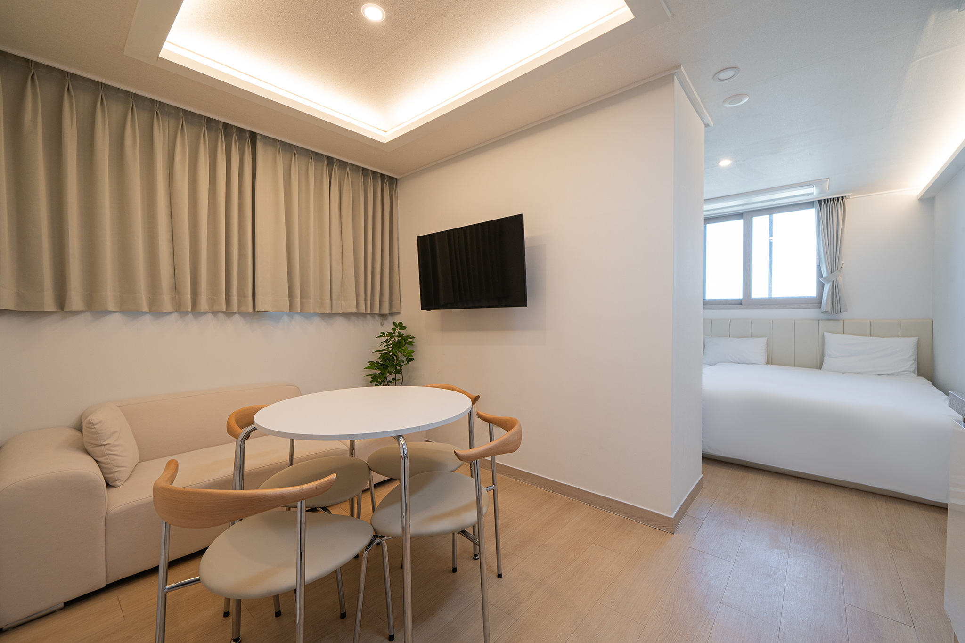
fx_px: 375
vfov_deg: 81.2
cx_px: 482
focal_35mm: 14
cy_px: 322
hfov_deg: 104.3
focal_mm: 14
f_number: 11
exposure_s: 1/8
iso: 200
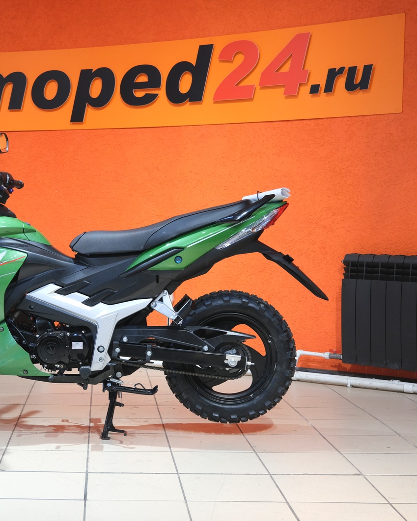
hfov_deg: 25.6
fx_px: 895
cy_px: 260
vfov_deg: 32.5
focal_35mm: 58
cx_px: 67
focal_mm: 27.5
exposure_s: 1/60
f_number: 4
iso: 1000
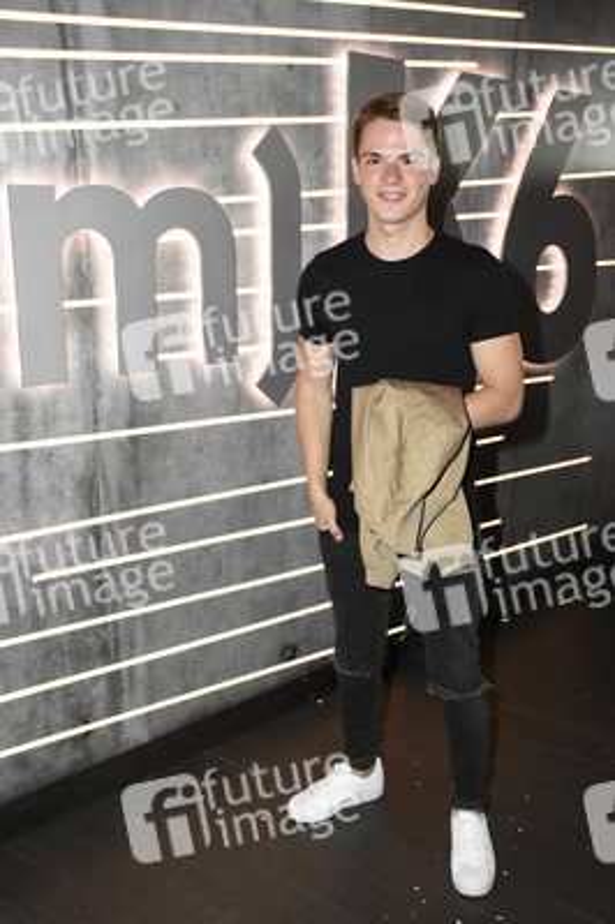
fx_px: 886
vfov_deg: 55.1
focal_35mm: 34
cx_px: 308
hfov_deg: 38.3
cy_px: 462
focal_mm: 23
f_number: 5.6
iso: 3200
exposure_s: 1/160
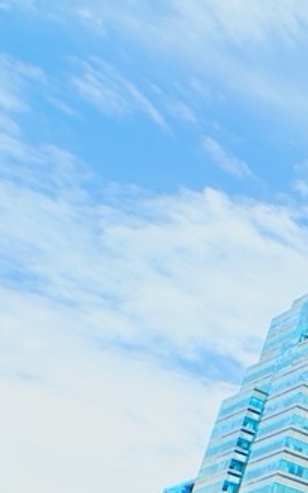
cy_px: 513
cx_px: 825
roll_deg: +0.9
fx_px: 779
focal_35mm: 58
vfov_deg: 31.9
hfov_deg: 13.1
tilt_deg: +23.2
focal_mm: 2.22
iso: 50
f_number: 2.2
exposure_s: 1/3125
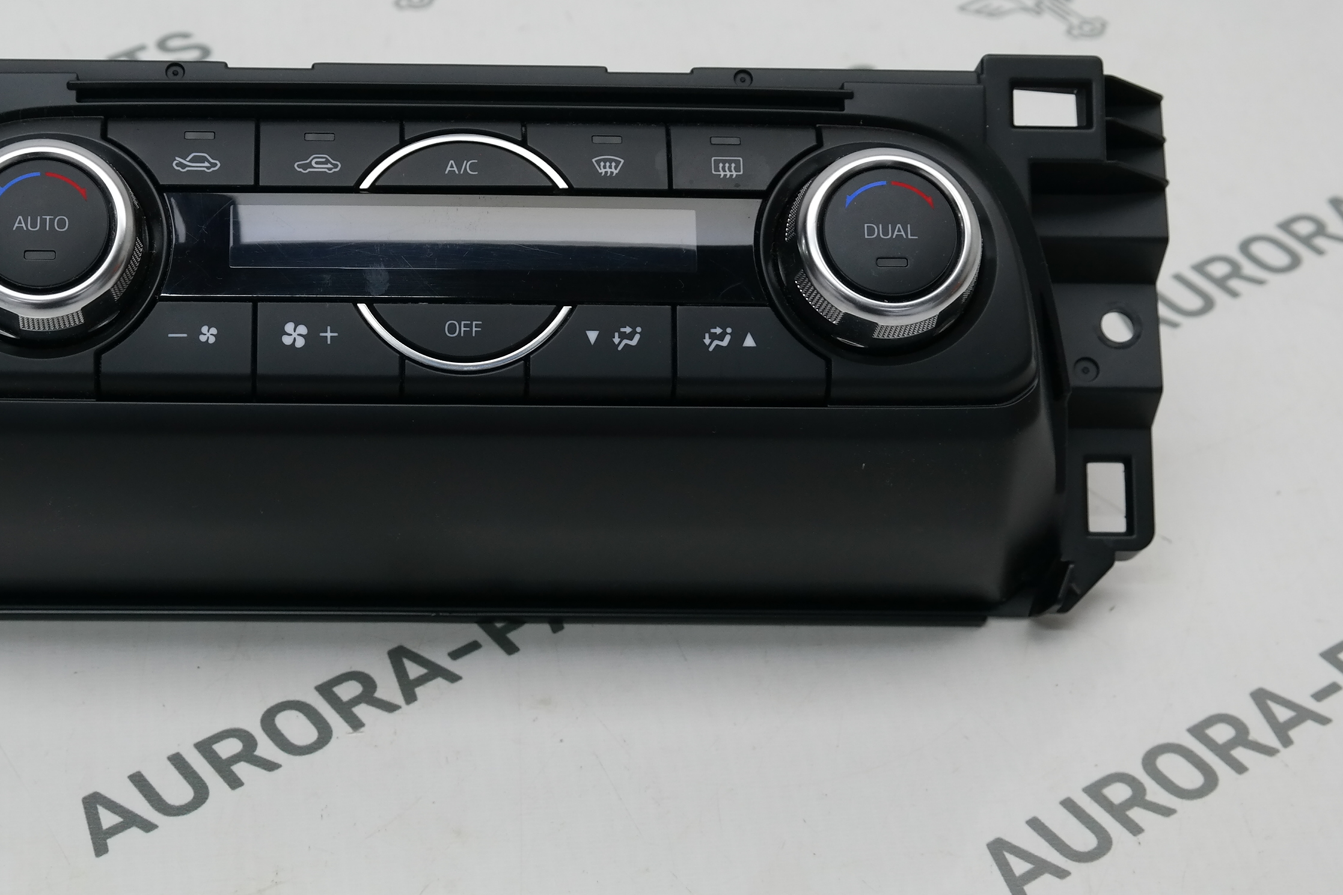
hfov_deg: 23.2
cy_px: 285
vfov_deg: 15.7
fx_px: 3246
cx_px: 423
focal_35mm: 87
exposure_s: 1/60
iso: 200
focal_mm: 33
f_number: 5.6
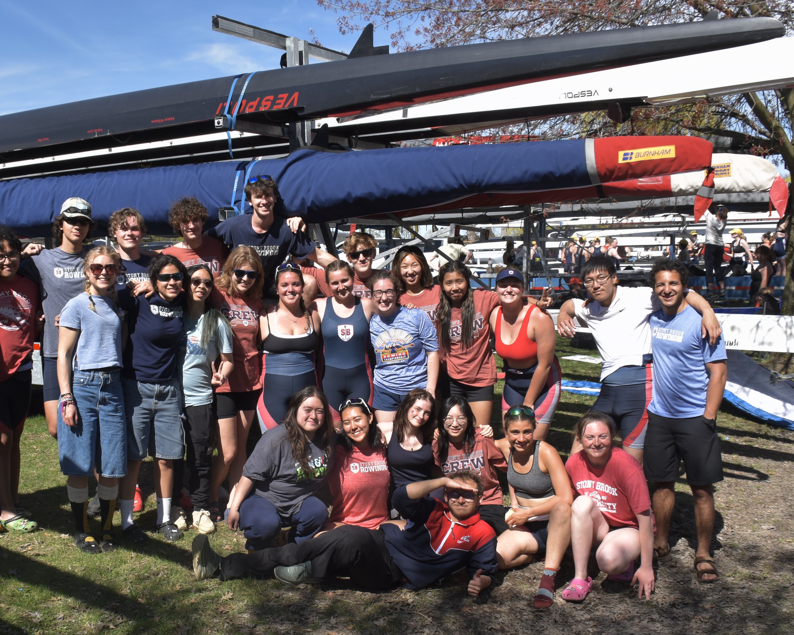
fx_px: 728
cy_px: 315
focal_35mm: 31
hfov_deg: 56.9
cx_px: 339
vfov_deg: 47.1
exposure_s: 1/320
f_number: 9
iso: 200
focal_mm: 18
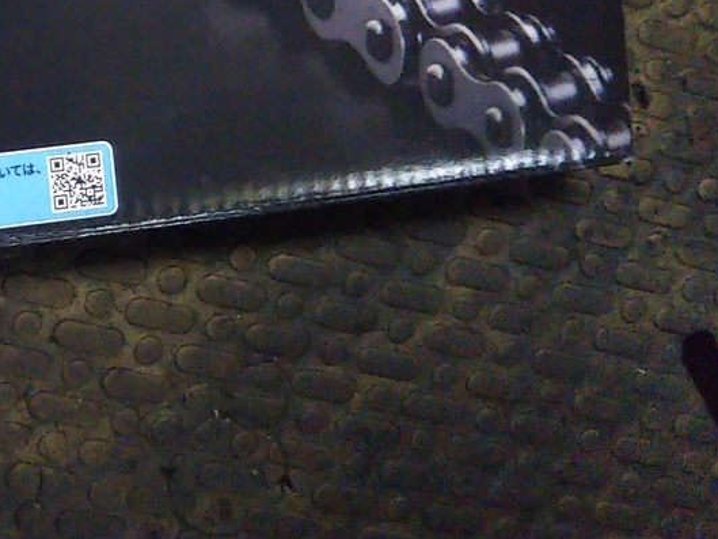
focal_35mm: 68
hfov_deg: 26.3
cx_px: -77
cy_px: 22
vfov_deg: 21.0
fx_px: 1411
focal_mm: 4
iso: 836
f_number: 2.2
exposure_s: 1/23
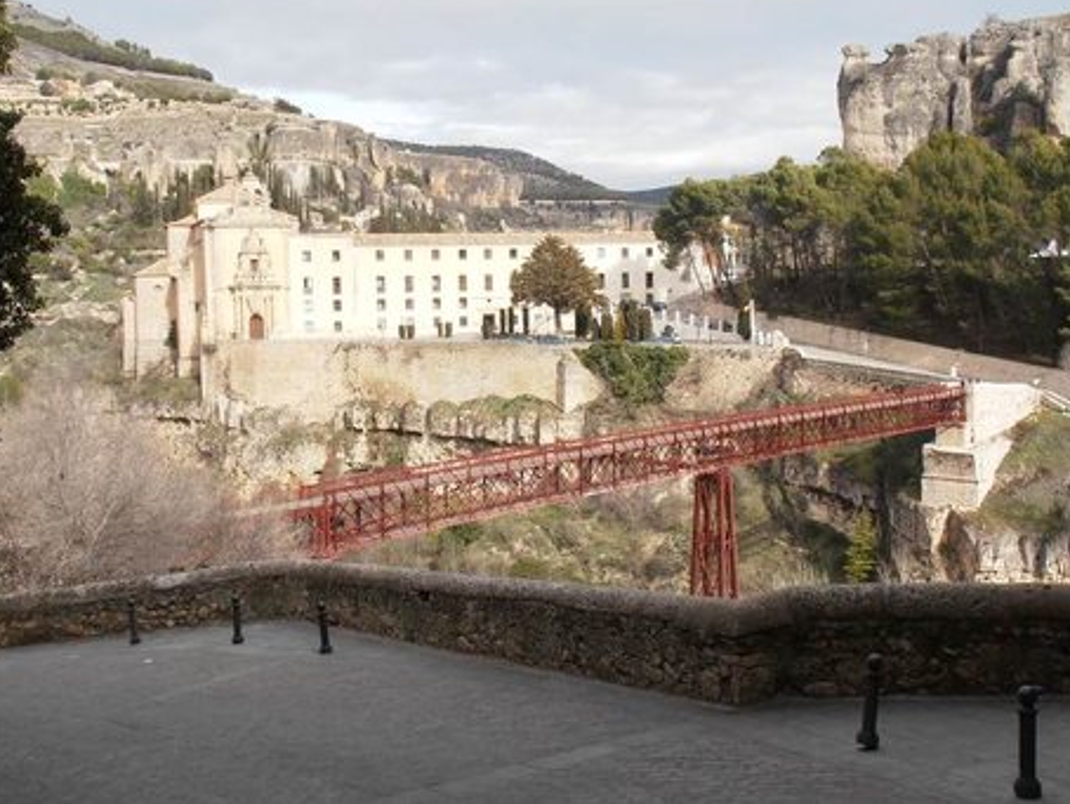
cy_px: 387
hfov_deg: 41.2
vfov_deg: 31.5
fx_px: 1423
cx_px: 546
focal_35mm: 46
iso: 80
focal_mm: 7.87
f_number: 11
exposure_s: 1/60
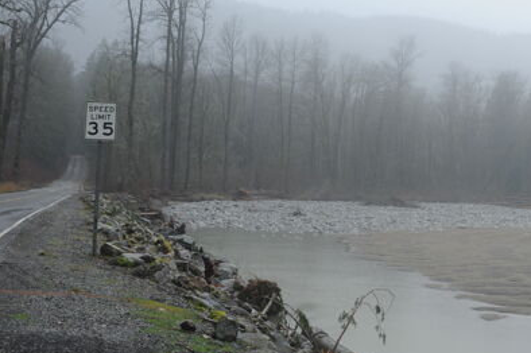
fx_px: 1046
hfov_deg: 27.7
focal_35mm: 71
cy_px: 150
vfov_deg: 19.1
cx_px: 451
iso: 320
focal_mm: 35
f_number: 5.6
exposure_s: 1/100
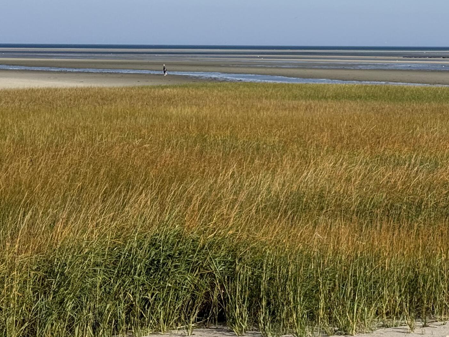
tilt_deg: -2.1
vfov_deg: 14.3
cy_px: 88
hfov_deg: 18.6
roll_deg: +0.0
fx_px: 1336
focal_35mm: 103
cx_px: 435
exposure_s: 1/7143
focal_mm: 6.76
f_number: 1.78
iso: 80
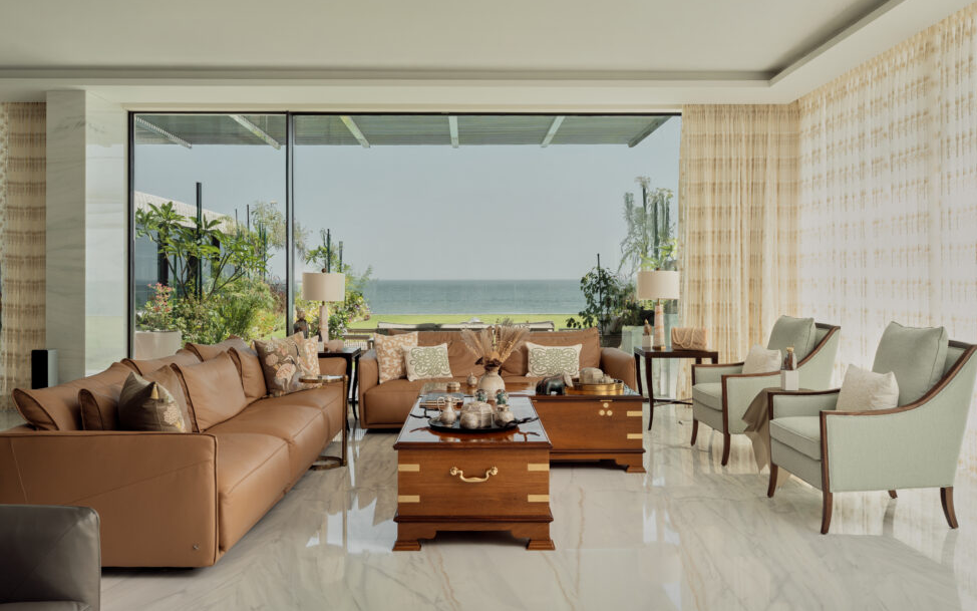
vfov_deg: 40.6
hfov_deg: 61.3
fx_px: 825
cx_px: 490
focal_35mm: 31
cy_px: 281
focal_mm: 28.9
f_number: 10
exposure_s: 1/100
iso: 100
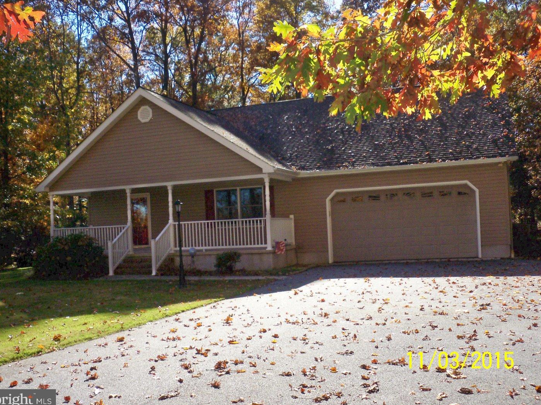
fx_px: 609
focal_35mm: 39
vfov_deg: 36.8
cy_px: 204
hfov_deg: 47.9
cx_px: 266
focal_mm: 6.3
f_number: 5.6
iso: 80
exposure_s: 1/400
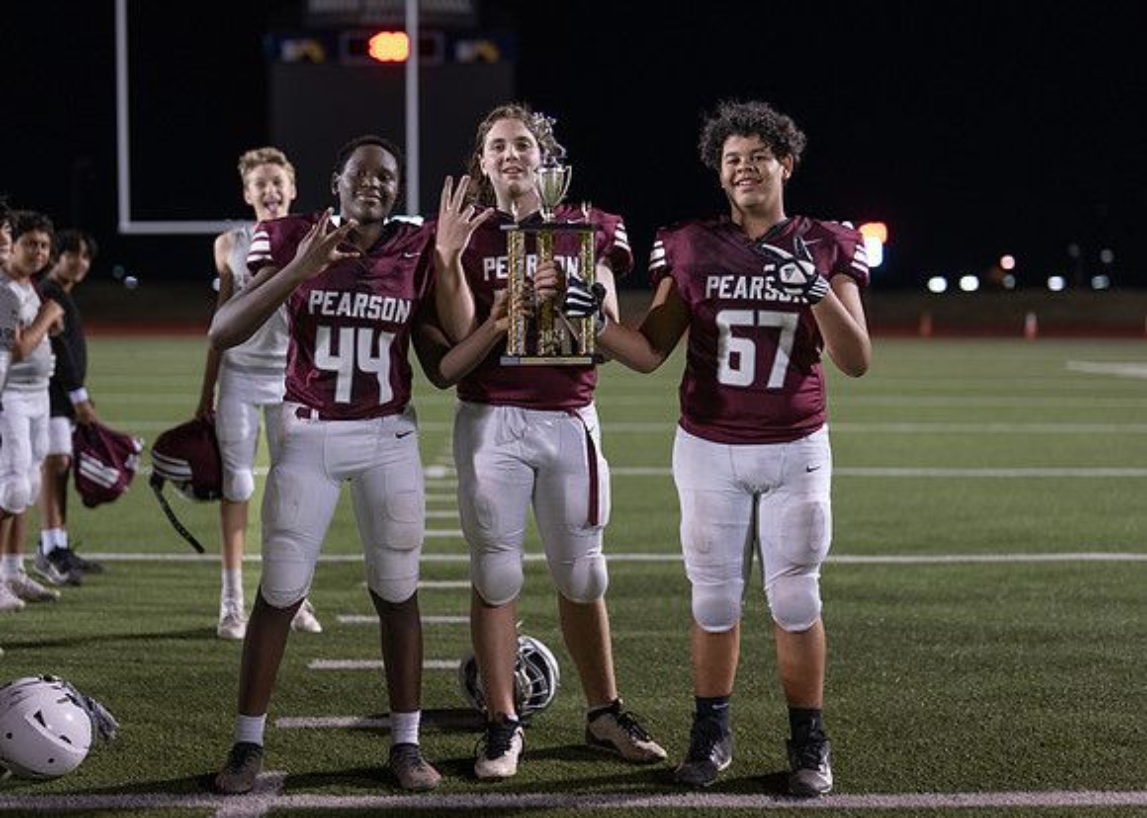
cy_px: 353
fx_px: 2030
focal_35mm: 62
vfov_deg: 22.8
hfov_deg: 31.6
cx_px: 595
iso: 400
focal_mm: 50
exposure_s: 1/320
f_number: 1.4
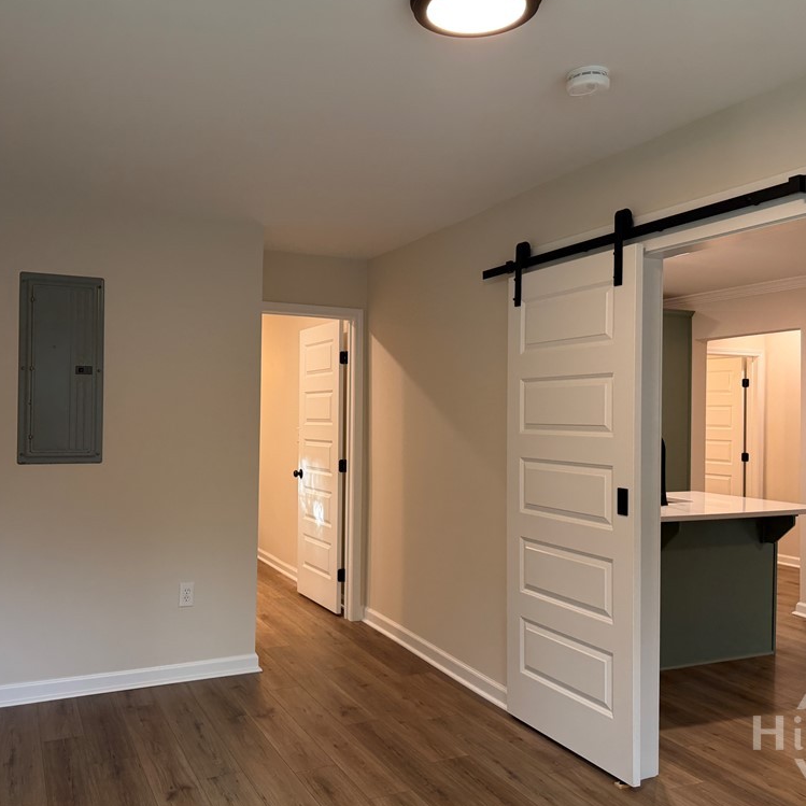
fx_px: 764
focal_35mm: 29
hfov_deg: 55.4
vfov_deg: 55.6
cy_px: 406
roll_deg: -2.0
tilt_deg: +0.9
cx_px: 350
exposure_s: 1/120
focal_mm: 6.76
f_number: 1.78
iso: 160
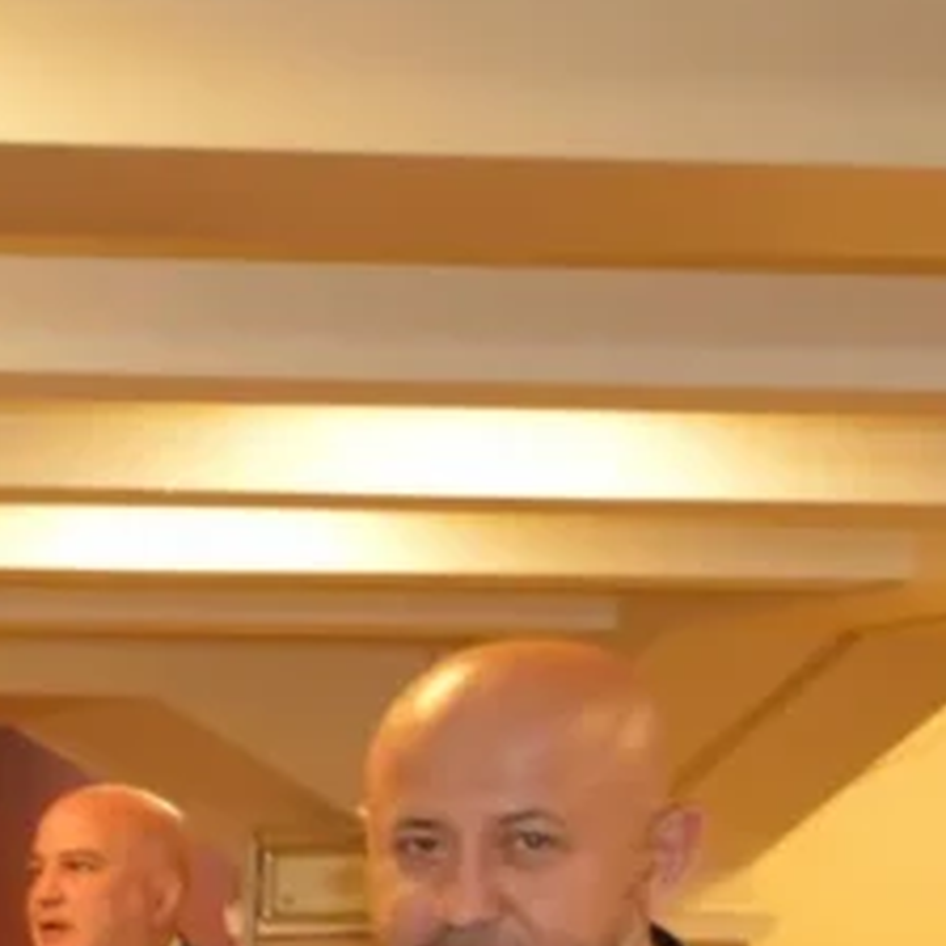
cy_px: 1406
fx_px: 3803
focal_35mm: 123
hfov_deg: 12.1
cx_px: -1100
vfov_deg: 13.4
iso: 1000
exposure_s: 1/60
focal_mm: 18
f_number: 3.5
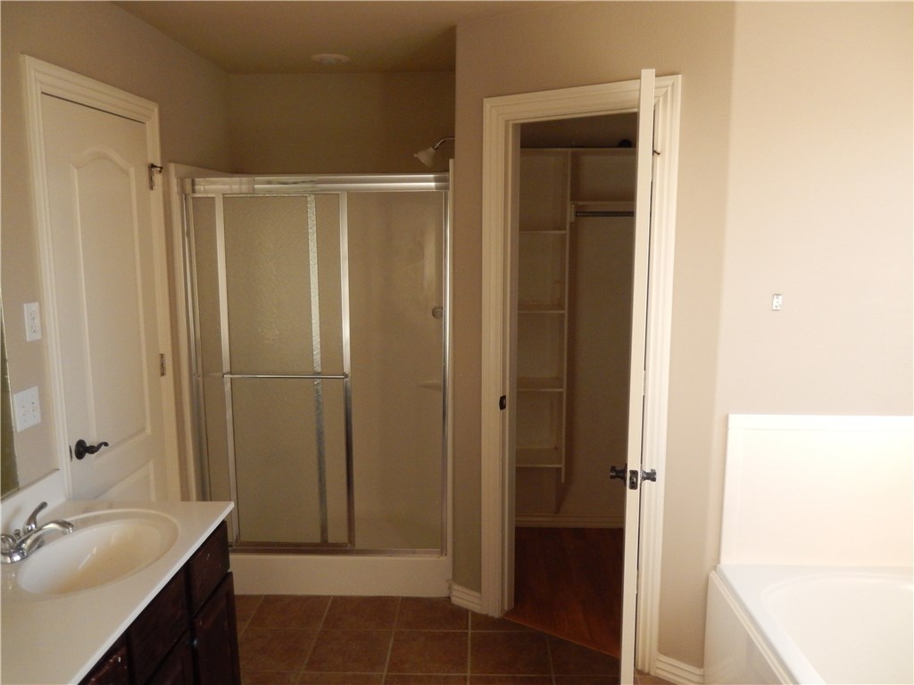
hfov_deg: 63.4
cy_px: 342
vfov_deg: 49.7
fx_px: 739
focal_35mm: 28
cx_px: 457
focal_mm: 5.1
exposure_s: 1/100
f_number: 3.6
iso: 400
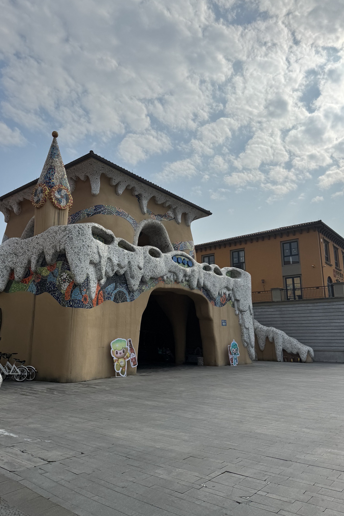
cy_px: 258
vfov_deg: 71.5
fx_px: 358
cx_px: 165
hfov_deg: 51.3
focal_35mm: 25
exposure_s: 1/15152
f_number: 1.78
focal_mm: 6.86
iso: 80
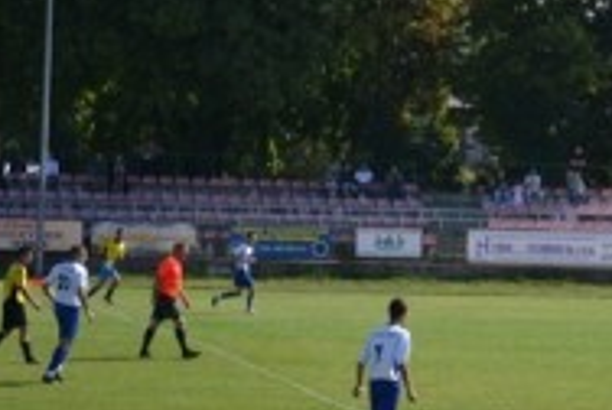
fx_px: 3053
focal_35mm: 179
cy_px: 309
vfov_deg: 7.7
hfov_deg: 11.2
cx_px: 807
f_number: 5.6
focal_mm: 45
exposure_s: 1/1600
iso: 400
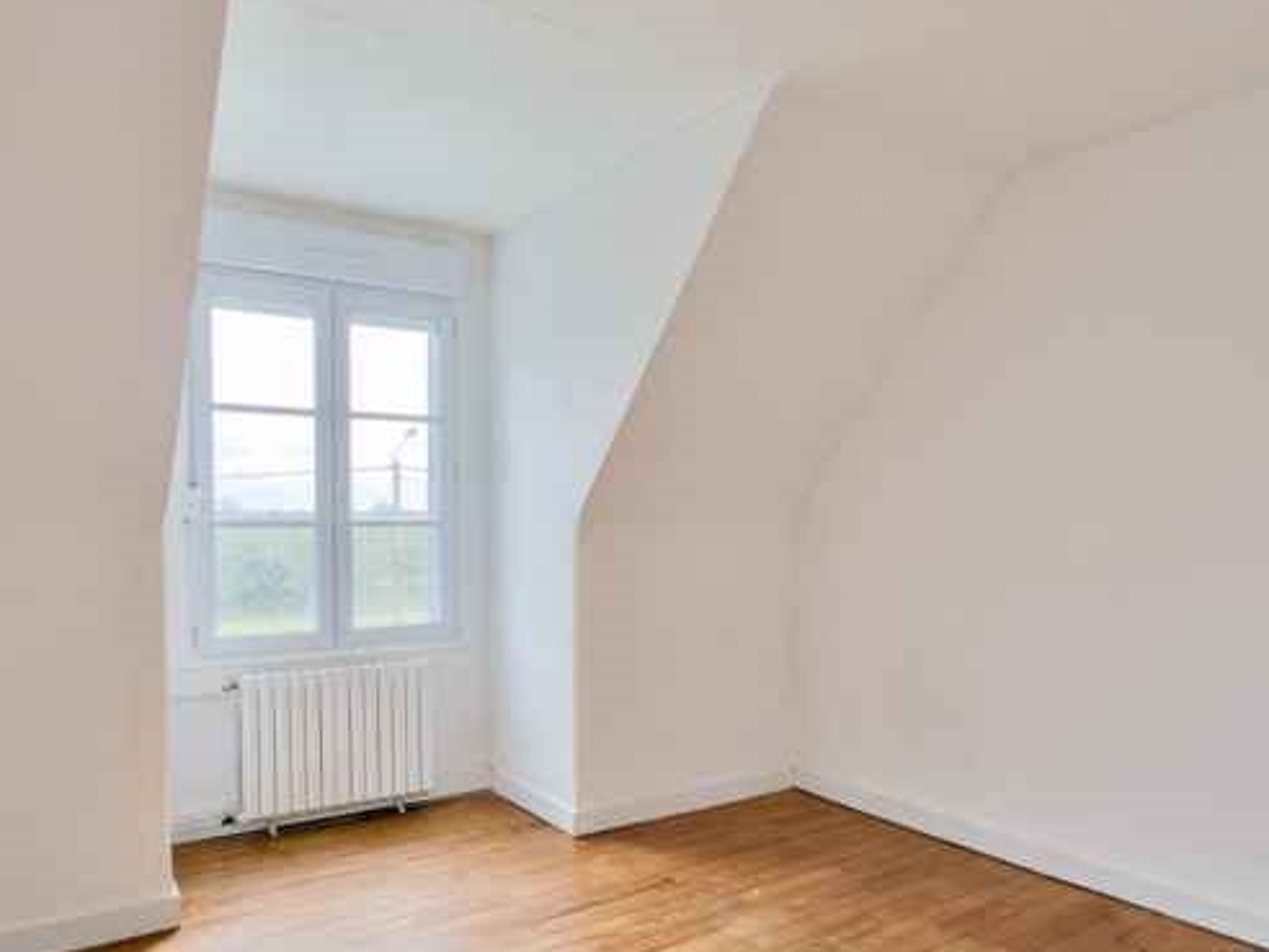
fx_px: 916
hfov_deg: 69.4
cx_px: 614
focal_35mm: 25
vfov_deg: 54.6
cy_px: 551
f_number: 8
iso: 800
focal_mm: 16
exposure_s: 1/800
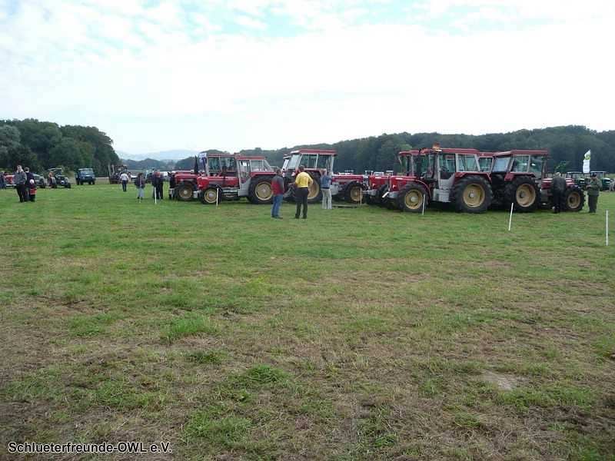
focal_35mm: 28
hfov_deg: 63.4
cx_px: 308
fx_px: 497
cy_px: 230
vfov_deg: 49.7
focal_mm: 4.7
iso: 100
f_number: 3.3
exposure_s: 1/400
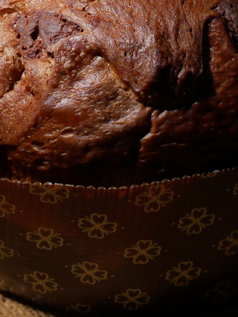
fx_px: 770
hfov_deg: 17.5
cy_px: 47
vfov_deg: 22.8
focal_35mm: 84
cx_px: 77
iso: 800
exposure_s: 1/100
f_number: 5.6
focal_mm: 20
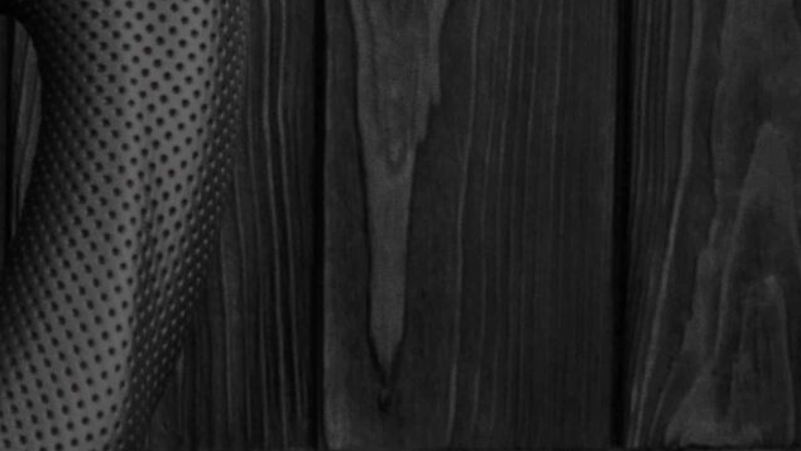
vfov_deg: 5.5
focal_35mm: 222
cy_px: 2
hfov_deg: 9.1
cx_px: -769
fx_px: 4719
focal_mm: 35
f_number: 6.3
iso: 500
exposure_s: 1/125
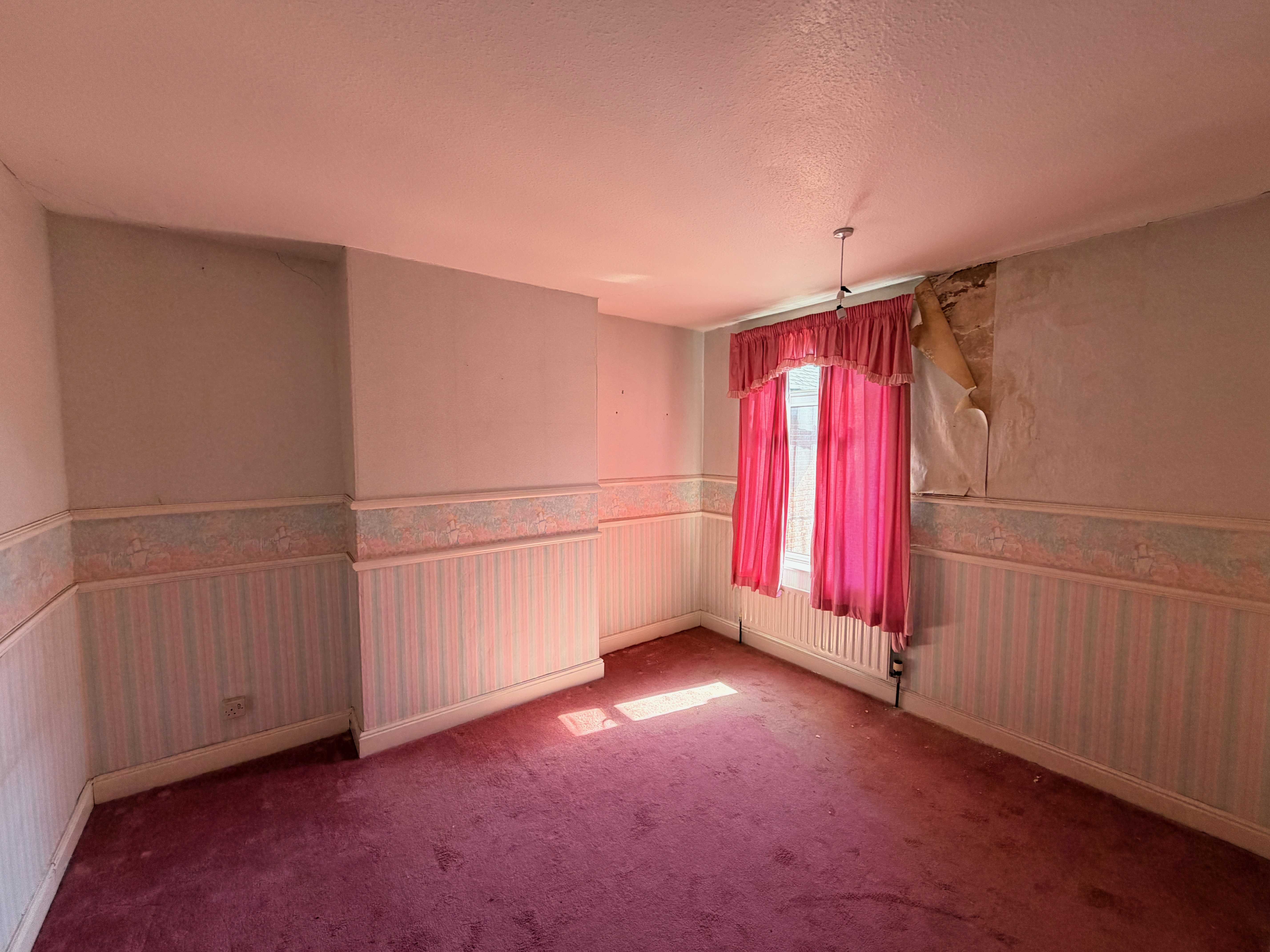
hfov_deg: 102.1
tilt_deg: -4.9
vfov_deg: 85.7
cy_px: 476
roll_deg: -0.2
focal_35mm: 14
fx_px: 514
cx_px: 635
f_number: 2.2
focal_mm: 2.22
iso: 250
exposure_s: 1/121
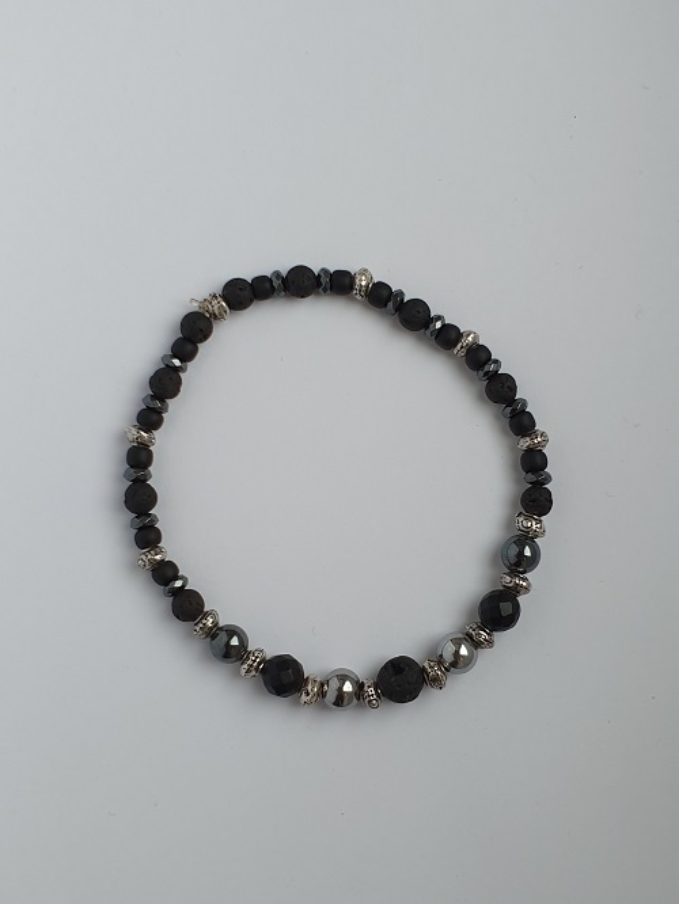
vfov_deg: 67.3
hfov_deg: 53.1
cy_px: 452
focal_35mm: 26
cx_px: 340
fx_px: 680
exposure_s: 1/100
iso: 64
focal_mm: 4.32
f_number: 2.4
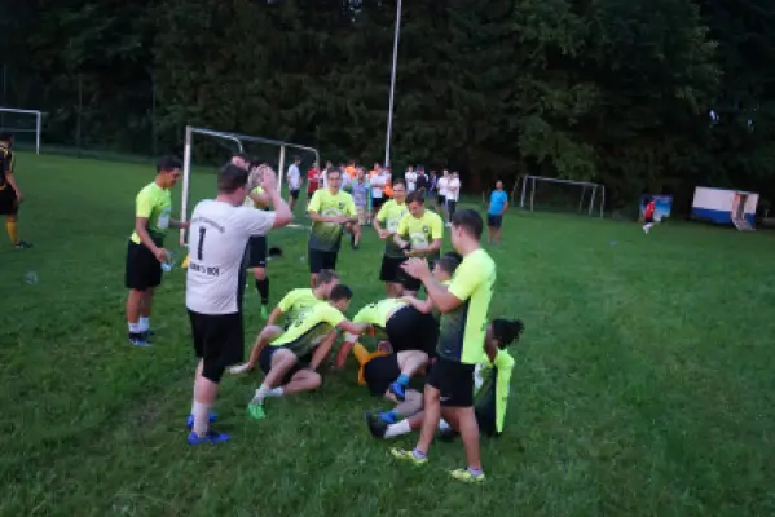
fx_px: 625
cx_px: 388
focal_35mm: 29
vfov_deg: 45.0
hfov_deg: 63.6
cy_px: 258
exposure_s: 1/160
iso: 3200
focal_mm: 29
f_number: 3.5
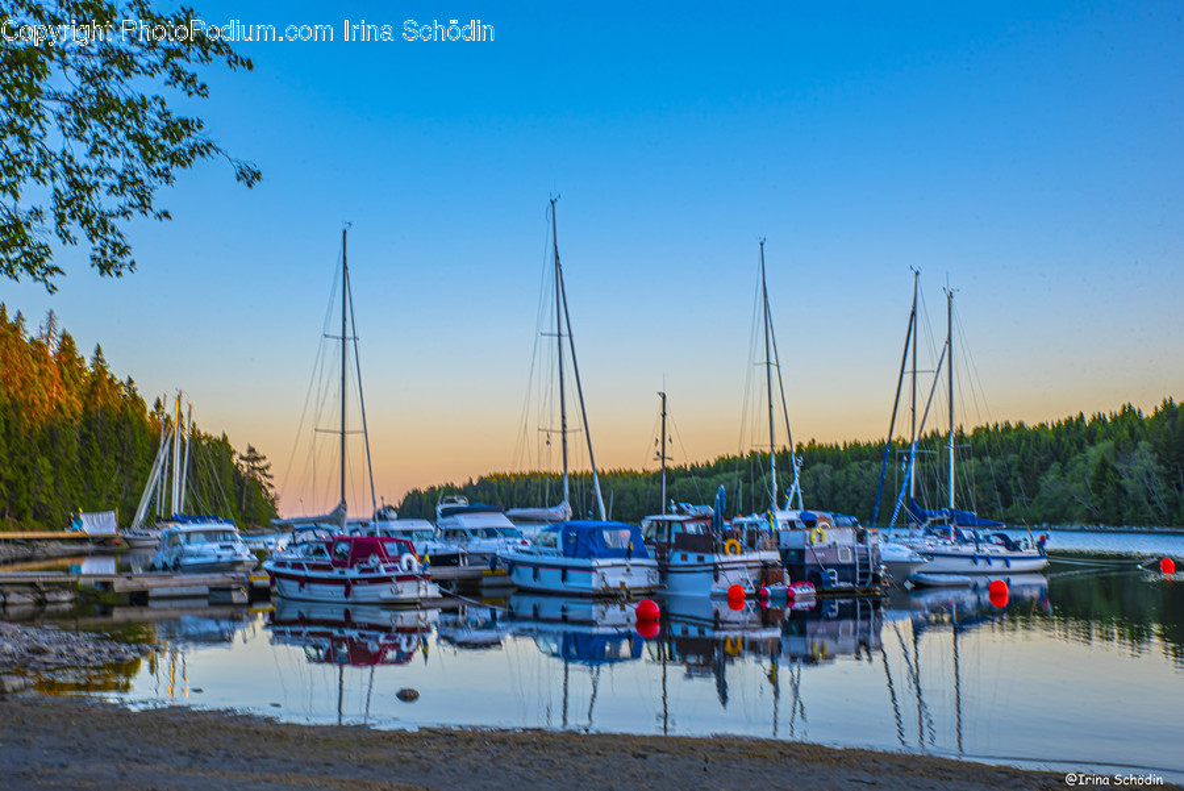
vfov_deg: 29.3
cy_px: 396
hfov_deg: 42.7
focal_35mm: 46
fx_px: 1514
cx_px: 592
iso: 100
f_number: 20
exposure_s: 1/15
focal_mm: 46
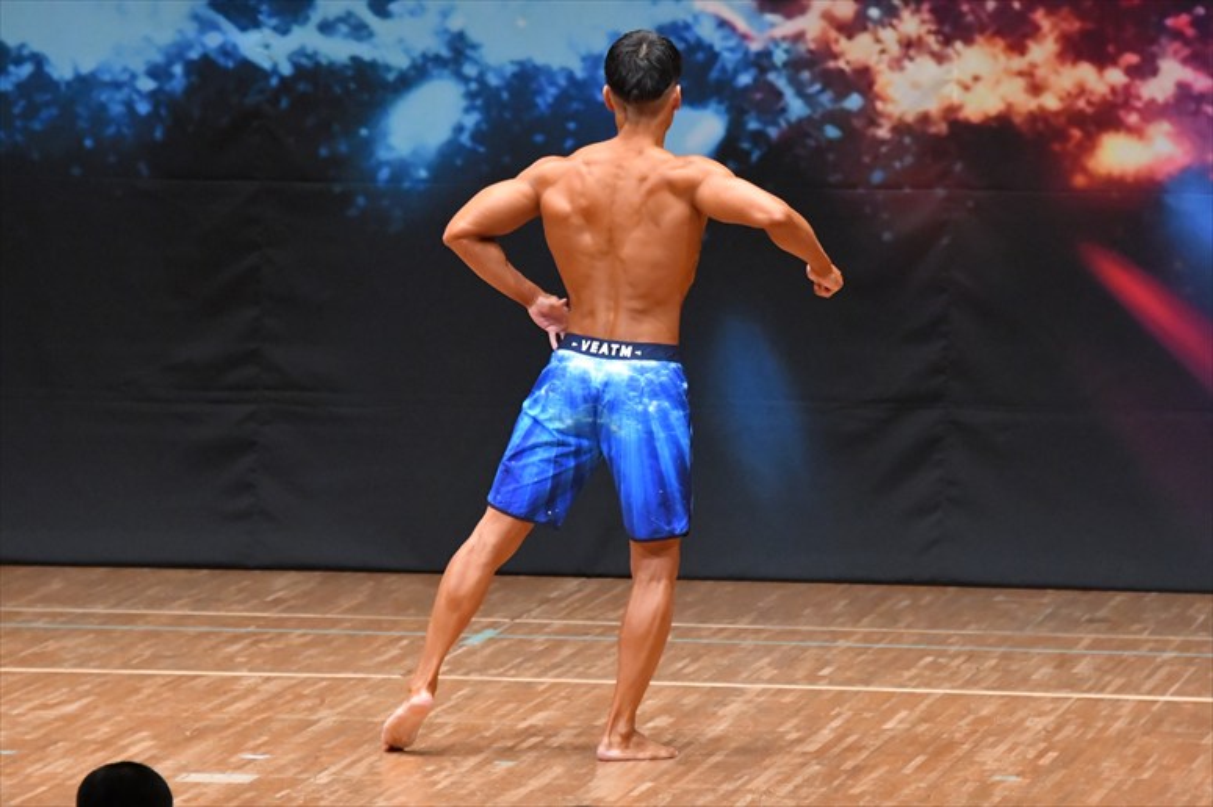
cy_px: 404
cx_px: 606
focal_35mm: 285
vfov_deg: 4.8
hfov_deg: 7.2
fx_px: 9598
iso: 8000
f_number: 5.6
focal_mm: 190
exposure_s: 1/400
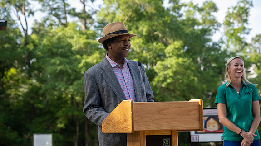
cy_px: 78
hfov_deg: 19.3
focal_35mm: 111
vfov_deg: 10.9
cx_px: 130
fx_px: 768
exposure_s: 1/320
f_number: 6.3
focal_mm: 105
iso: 400
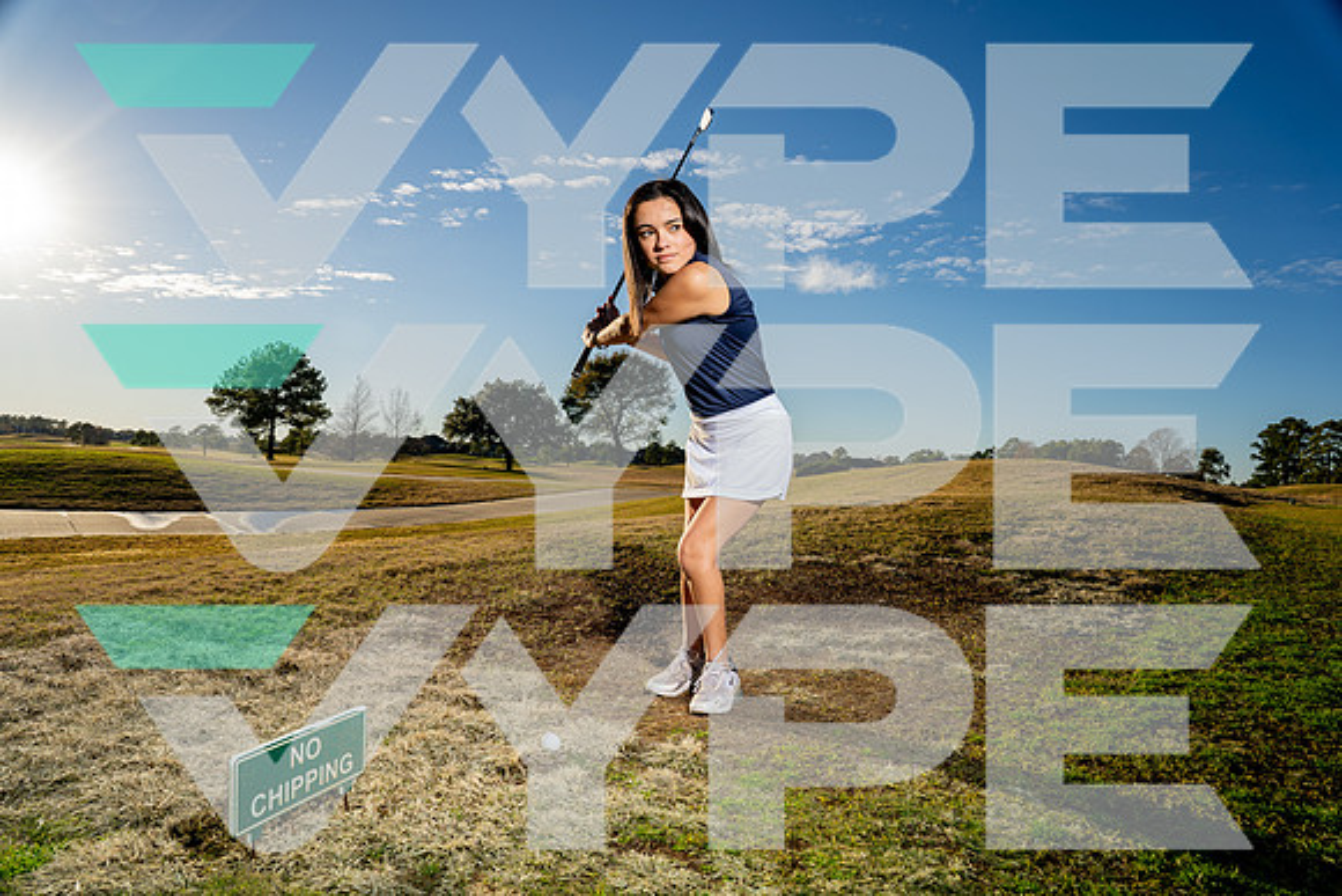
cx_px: 671
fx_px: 783
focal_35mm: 21
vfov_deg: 59.5
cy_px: 448
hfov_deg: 81.2
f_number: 8
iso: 100
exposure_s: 1/250
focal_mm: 21
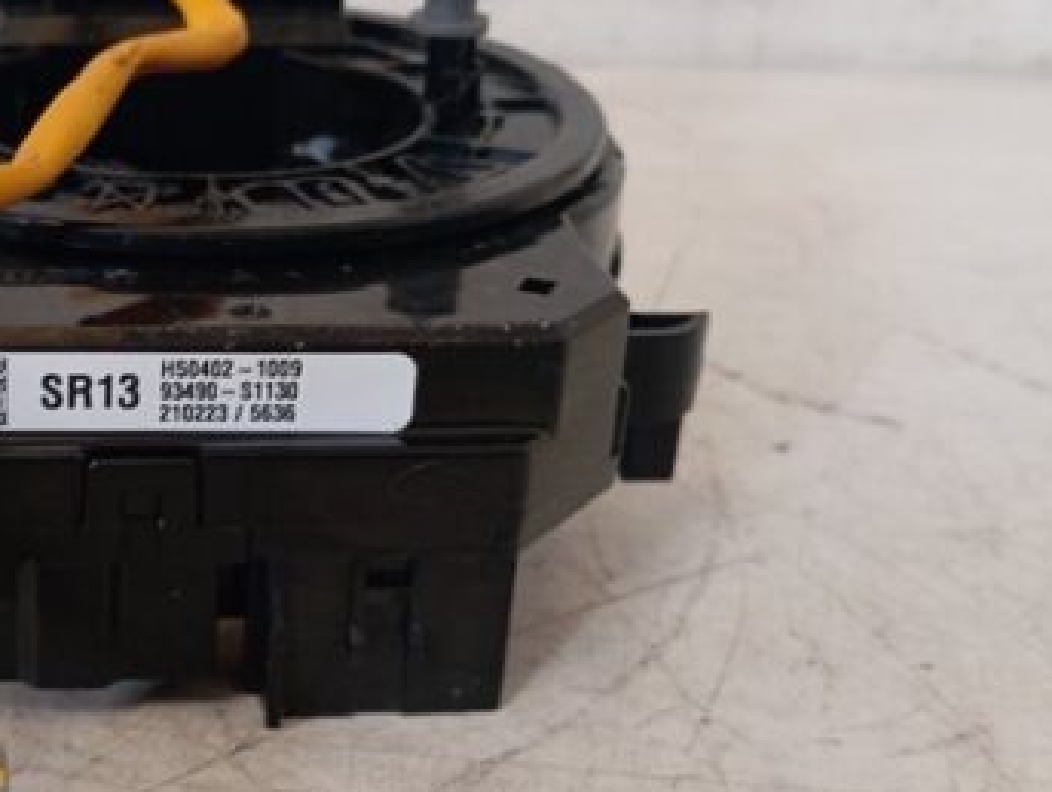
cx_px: 132
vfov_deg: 25.7
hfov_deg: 32.3
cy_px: 390
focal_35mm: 57
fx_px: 1735
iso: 325
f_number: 1.8
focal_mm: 4.22
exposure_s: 1/33.3
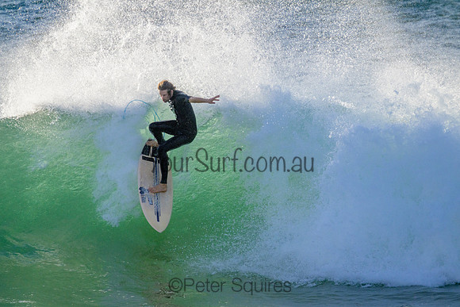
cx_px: 230
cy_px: 154
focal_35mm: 800
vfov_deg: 1.7
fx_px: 10224
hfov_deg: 2.6
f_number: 11
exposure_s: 1/2000
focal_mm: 800
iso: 1250
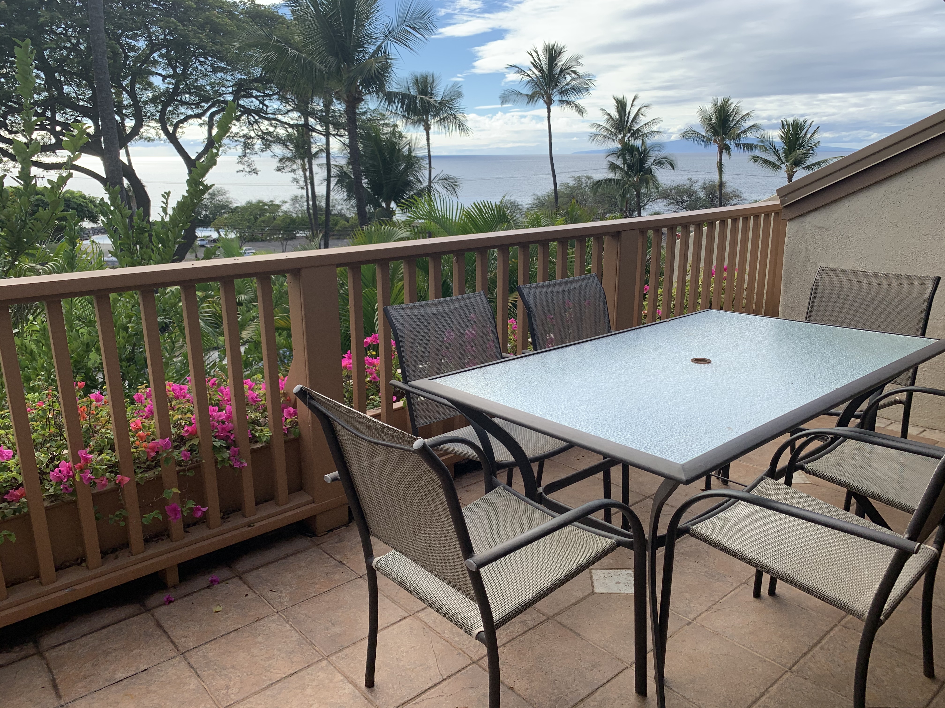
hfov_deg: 67.3
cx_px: 472
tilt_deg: -15.6
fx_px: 710
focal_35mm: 26
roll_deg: -0.5
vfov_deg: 53.1
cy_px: 354
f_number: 1.8
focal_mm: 4.25
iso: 25
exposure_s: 1/1190
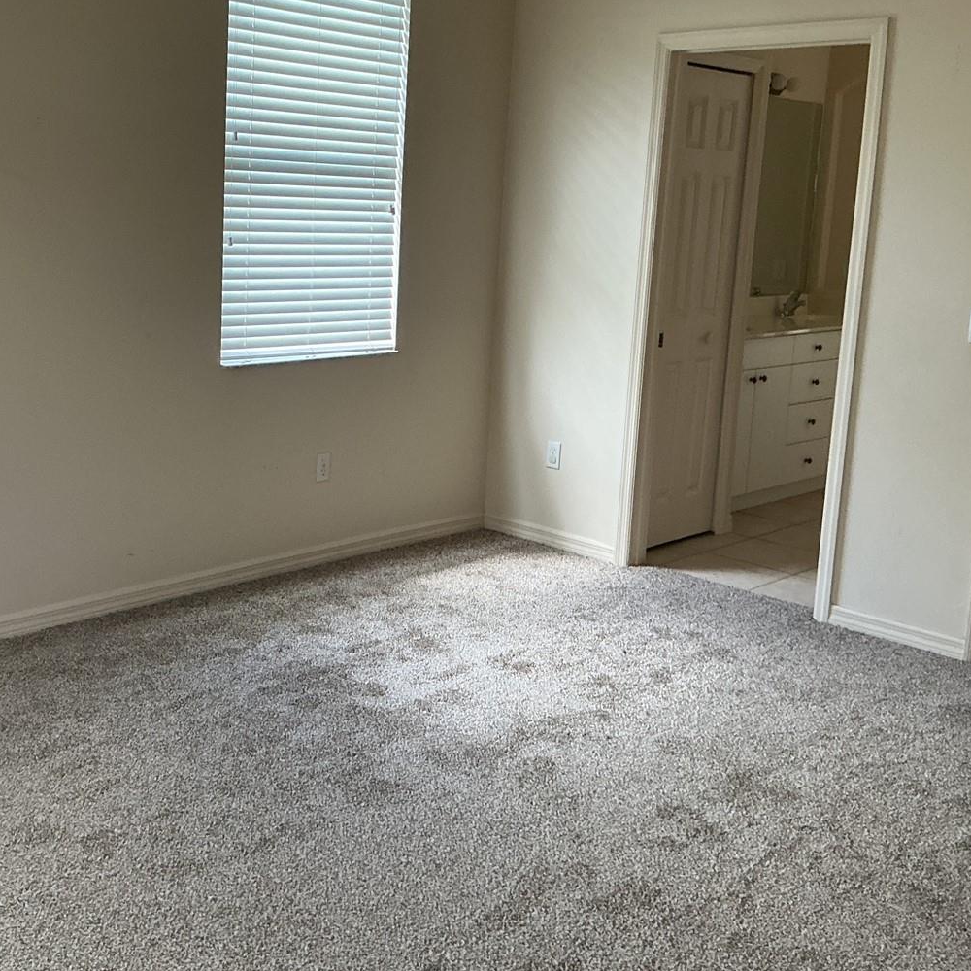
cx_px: 317
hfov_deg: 40.4
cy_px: 392
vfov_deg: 40.8
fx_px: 1301
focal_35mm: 41
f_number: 1.8
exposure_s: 1/50
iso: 125
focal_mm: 3
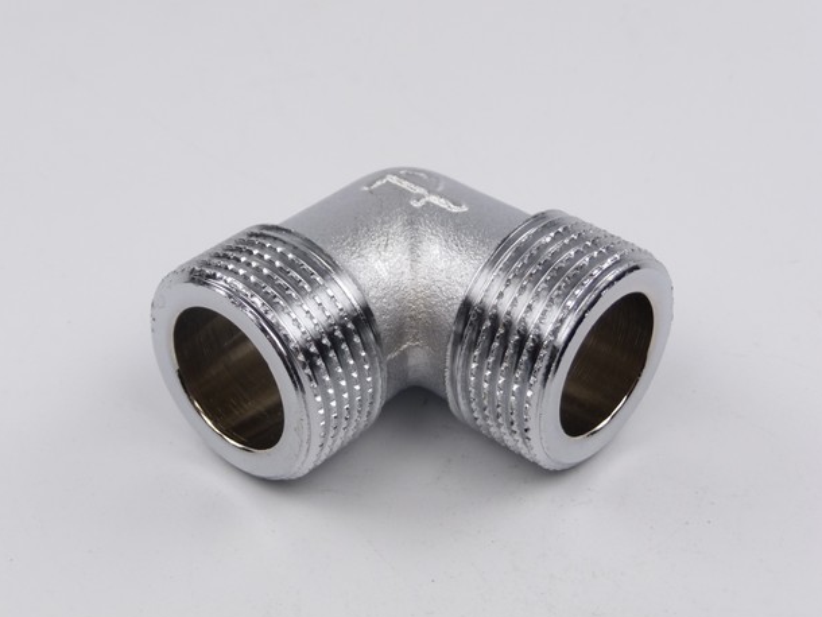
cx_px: 396
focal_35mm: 65
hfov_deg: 29.8
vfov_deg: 22.6
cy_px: 302
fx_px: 1544
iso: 100
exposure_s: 1/640
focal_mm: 10.5
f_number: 4.5
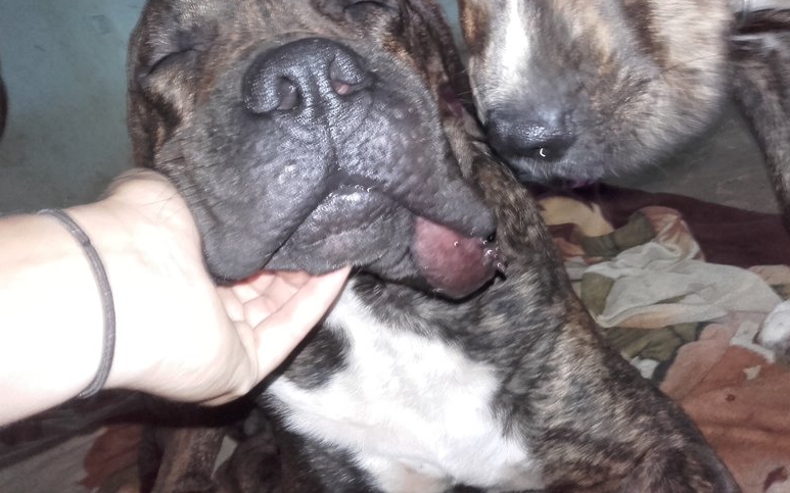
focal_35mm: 34
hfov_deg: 56.7
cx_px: 406
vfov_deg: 37.1
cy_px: 188
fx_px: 732
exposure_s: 1/8
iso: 220
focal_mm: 3.31
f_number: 2.2
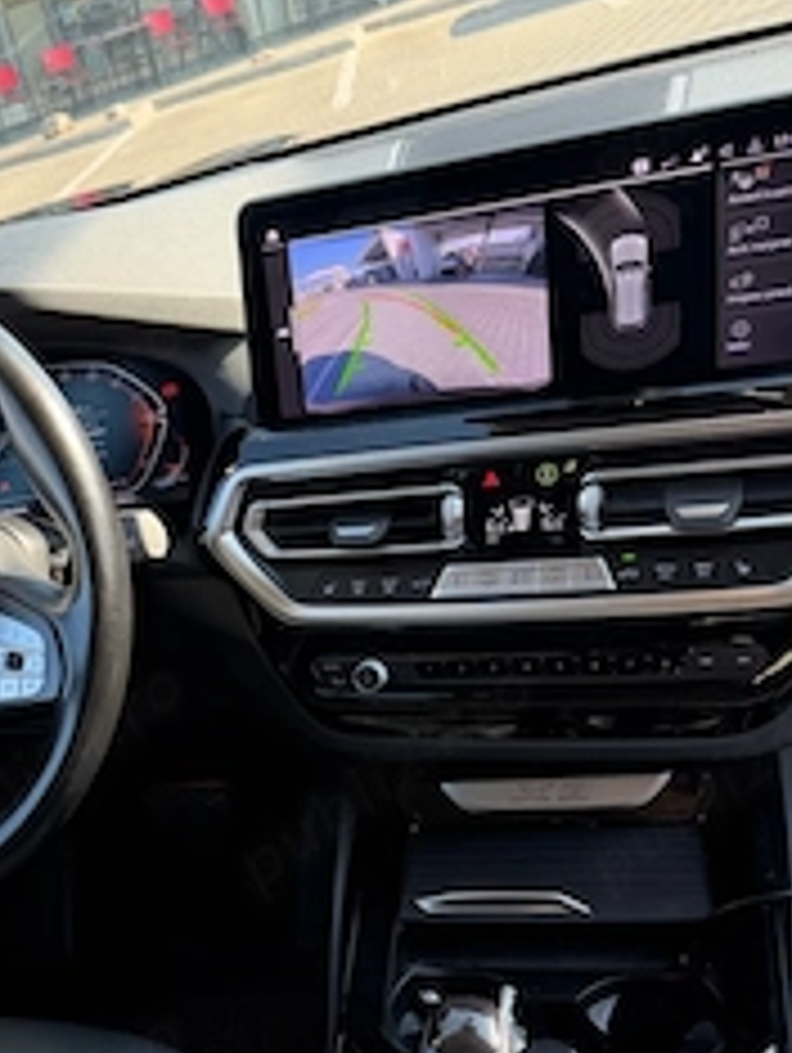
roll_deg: +21.6
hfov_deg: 33.8
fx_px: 1248
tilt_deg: -31.2
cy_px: 832
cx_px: 126
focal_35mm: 41
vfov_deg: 43.7
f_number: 1.78
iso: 100
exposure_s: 1/243
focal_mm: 6.76
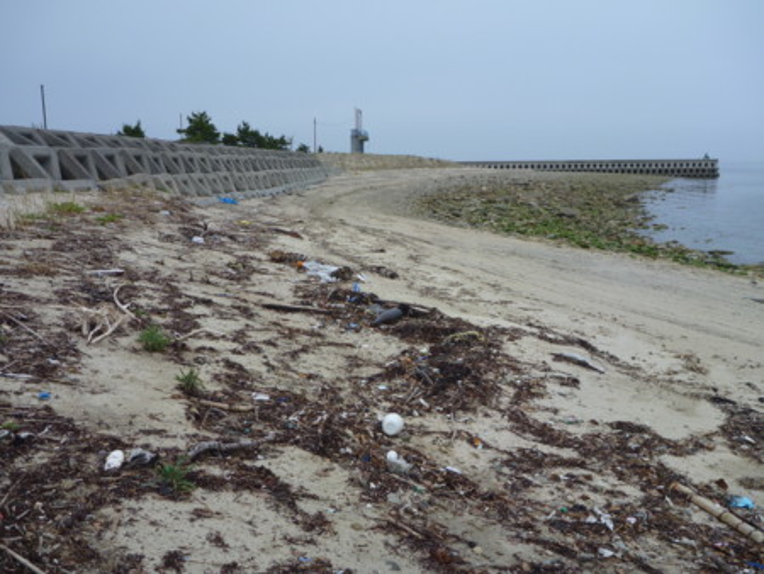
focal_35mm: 31
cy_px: 287
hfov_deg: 58.3
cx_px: 382
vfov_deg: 45.5
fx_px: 685
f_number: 3.5
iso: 80
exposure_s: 1/800
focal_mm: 5.5
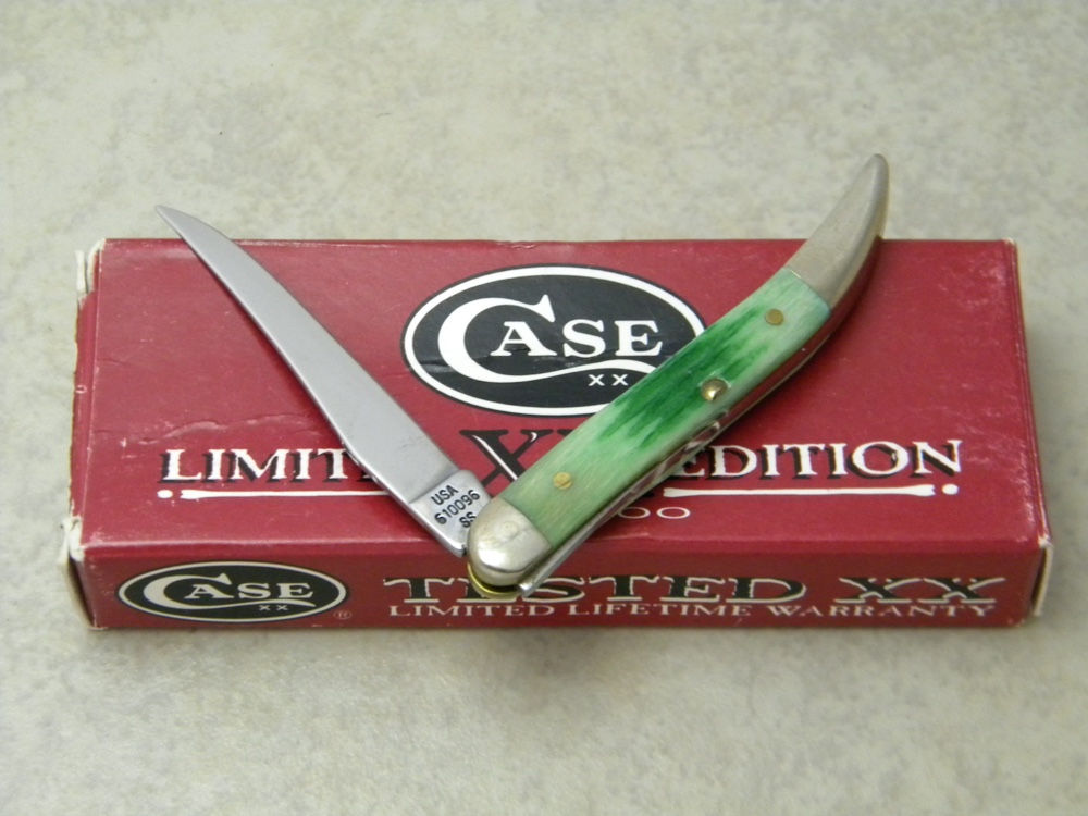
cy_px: 408
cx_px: 544
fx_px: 2609
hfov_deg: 23.6
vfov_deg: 17.8
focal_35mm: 83
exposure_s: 1/25.6
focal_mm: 15.1
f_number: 4.5
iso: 400
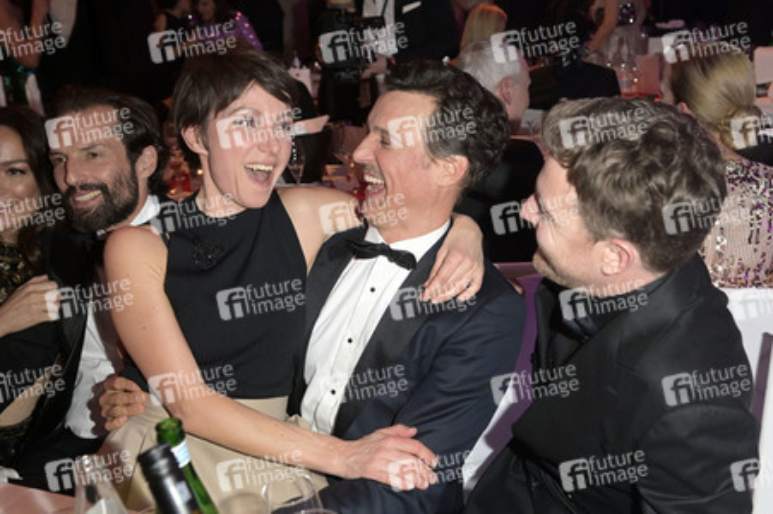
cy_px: 257
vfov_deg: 35.0
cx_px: 386
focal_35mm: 38
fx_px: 815
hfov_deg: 50.7
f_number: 5
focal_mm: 38
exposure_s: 1/100
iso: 2500
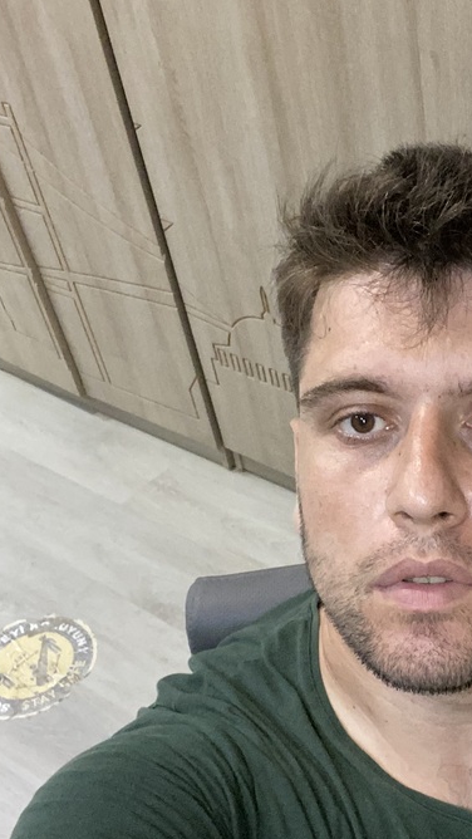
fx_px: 1001
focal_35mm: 45
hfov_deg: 25.7
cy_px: 528
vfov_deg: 45.1
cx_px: 419
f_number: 2.2
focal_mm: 2.71
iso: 320
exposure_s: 1/25
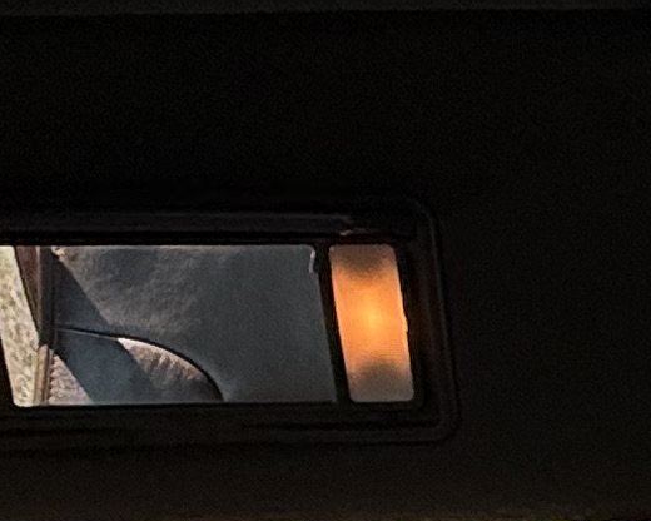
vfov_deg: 14.0
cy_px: 670
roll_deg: -2.2
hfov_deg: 14.6
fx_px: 2042
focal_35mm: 106
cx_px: 1352
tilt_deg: -7.0
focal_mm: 2.22
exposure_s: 1/123
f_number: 2.2
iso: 64
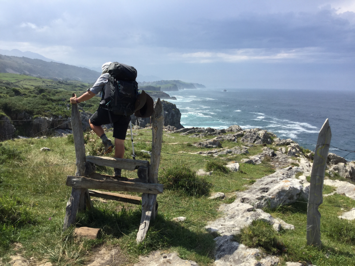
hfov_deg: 58.4
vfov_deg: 45.4
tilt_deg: -8.4
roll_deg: -1.5
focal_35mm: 31
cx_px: 178
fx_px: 318
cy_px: 133
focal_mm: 3.3
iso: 25
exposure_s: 1/1181
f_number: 2.4
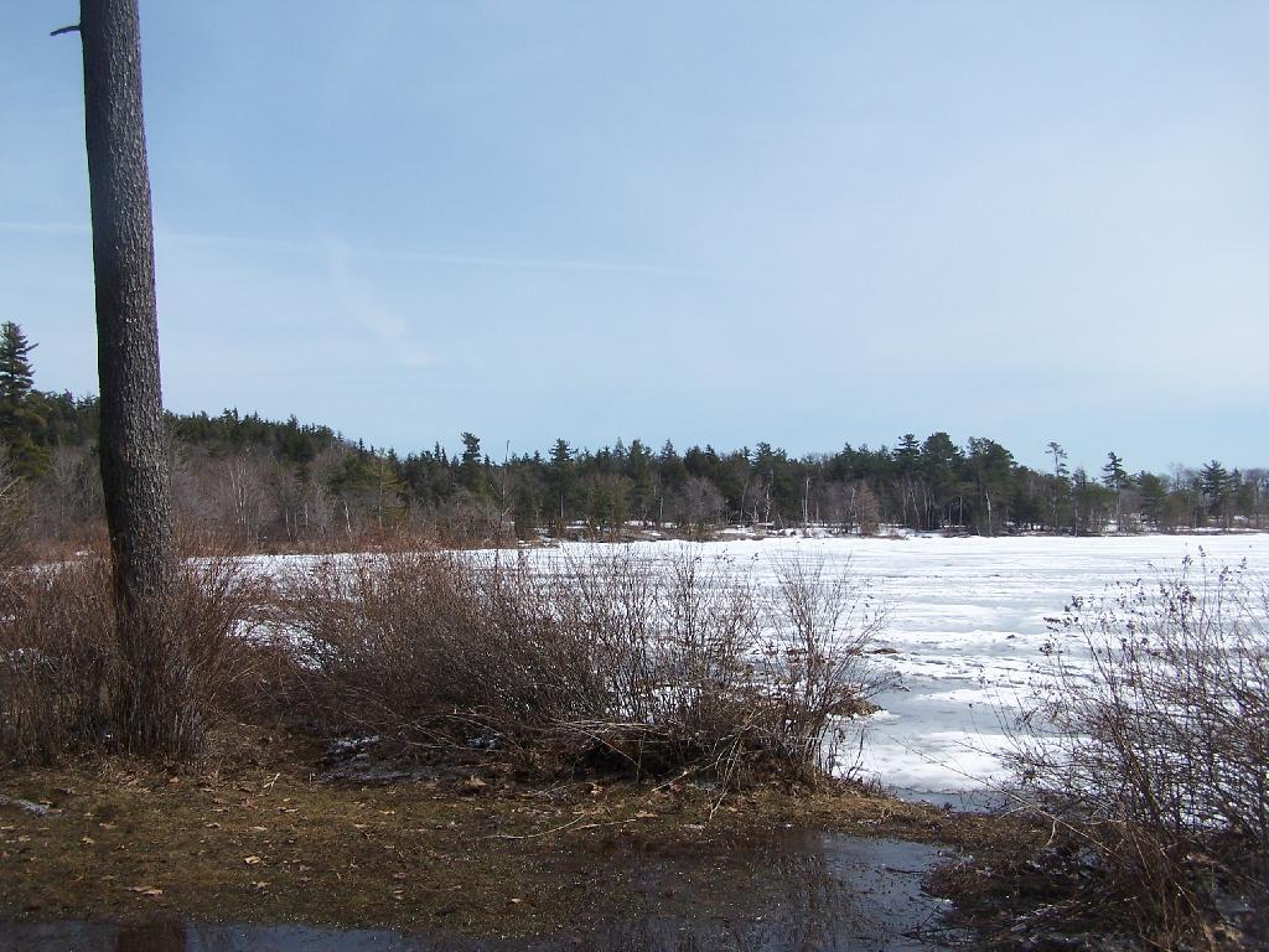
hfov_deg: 49.0
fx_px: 1393
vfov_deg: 37.7
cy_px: 476
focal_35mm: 38
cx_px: 634
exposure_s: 1/1000
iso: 80
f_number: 4
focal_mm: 6.3
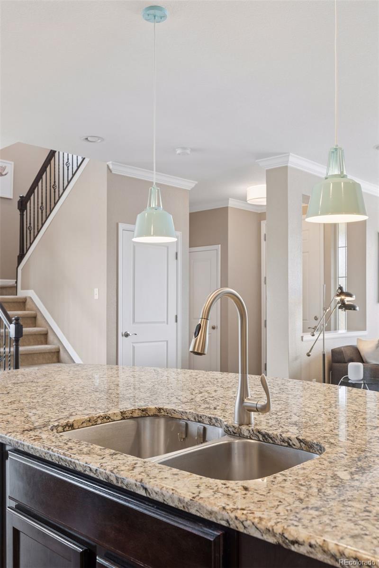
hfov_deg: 40.0
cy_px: 284
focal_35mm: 33
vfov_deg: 57.2
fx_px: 521
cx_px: 190
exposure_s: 1/13
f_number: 9
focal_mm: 33
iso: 400
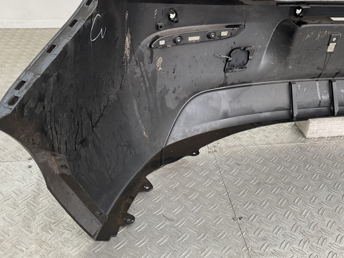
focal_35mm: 41
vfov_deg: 35.0
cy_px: 102
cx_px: 220
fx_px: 407
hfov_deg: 45.3
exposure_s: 1/100
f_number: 1.8
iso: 25
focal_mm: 3
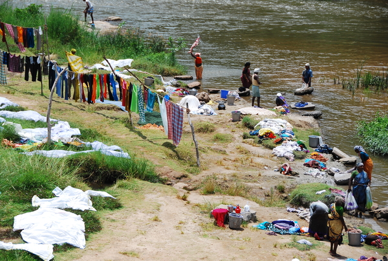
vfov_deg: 11.5
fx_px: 1296
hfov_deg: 17.0
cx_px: 194
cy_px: 130
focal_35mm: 120
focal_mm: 80
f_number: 5.6
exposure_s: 1/1000
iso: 200
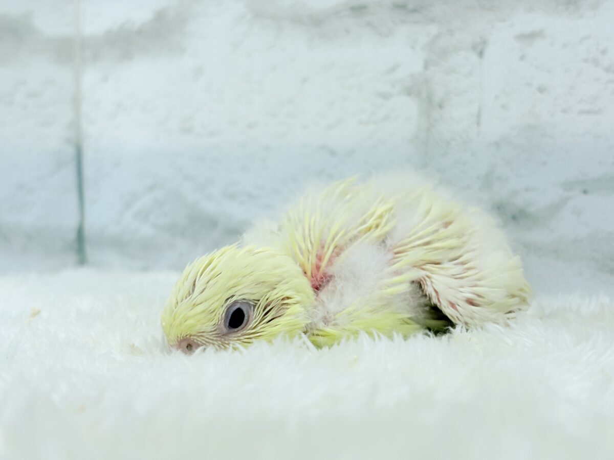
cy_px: 230
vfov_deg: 28.0
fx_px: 922
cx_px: 307
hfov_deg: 36.8
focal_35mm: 52
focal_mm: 5.96
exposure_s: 1/50
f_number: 1.6
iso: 32
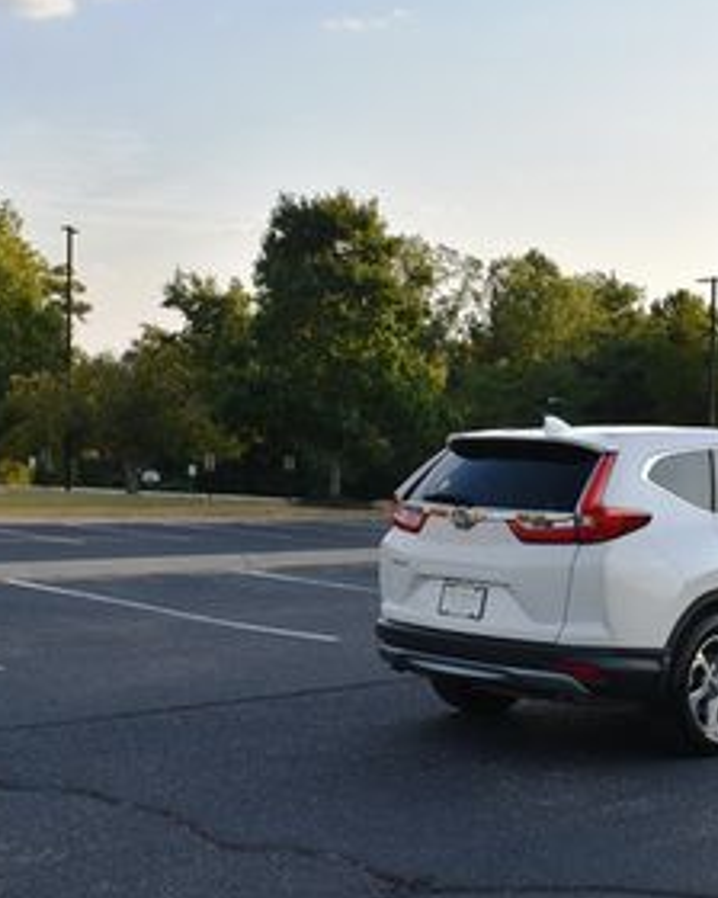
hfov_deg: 25.5
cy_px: 460
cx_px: 625
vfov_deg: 32.5
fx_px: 1541
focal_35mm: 58
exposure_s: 1/250
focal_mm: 18
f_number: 8
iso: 200
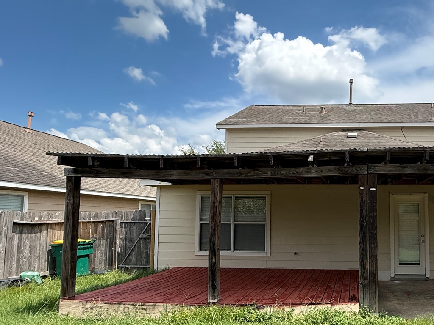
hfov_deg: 59.3
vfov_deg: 49.5
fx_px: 351
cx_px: 337
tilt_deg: +5.0
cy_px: 194
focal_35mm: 28
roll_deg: -0.3
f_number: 2.2
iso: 64
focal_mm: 2.22
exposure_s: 1/1033
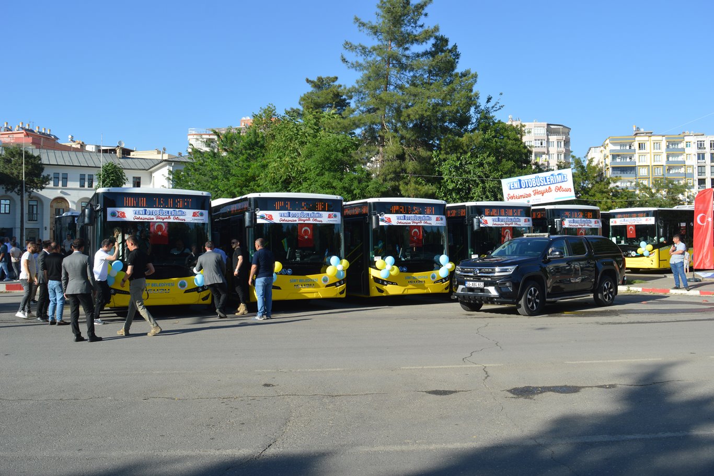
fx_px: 595
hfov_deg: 61.9
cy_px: 238
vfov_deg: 43.6
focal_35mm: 30
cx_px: 357
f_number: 8
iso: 100
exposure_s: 1/250
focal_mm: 20
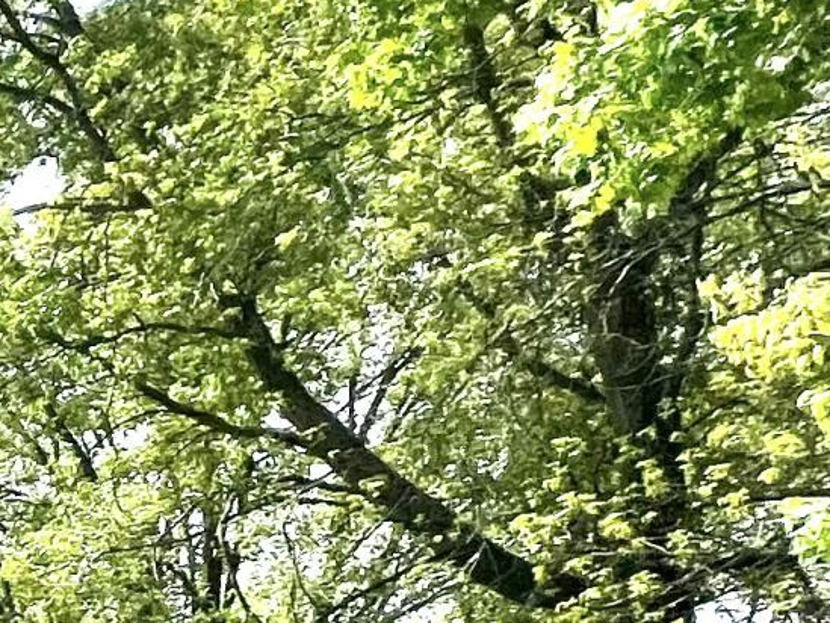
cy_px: 1054
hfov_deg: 15.5
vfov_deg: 17.6
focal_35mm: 71
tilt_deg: +4.6
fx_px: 1703
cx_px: -1119
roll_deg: +0.6
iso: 32
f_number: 1.8
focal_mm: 1.57
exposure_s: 1/2874
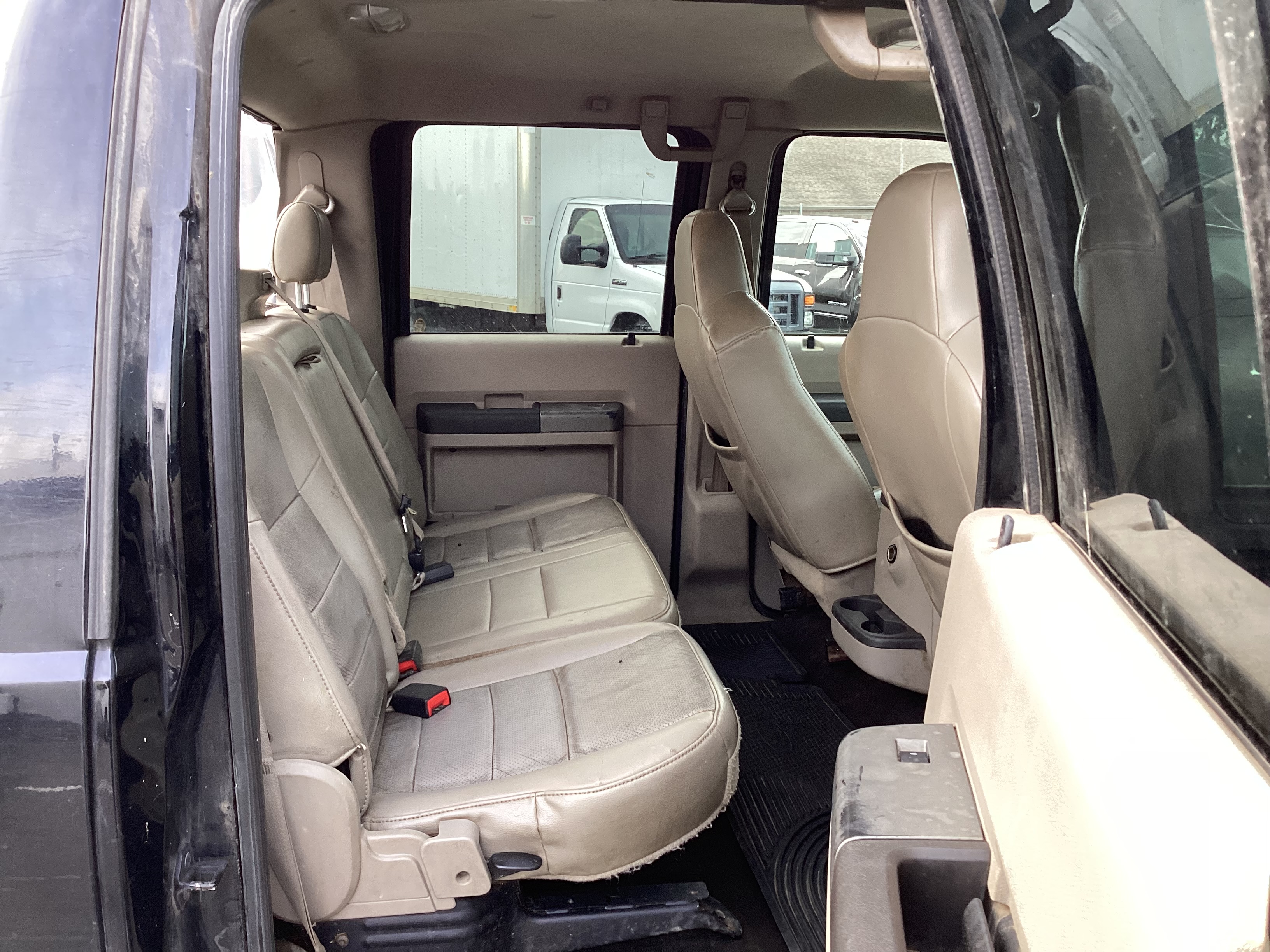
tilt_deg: -13.2
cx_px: 635
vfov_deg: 45.4
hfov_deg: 58.4
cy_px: 476
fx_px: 1137
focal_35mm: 31
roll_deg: -0.3
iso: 100
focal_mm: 3.3
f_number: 2.4
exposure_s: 1/100
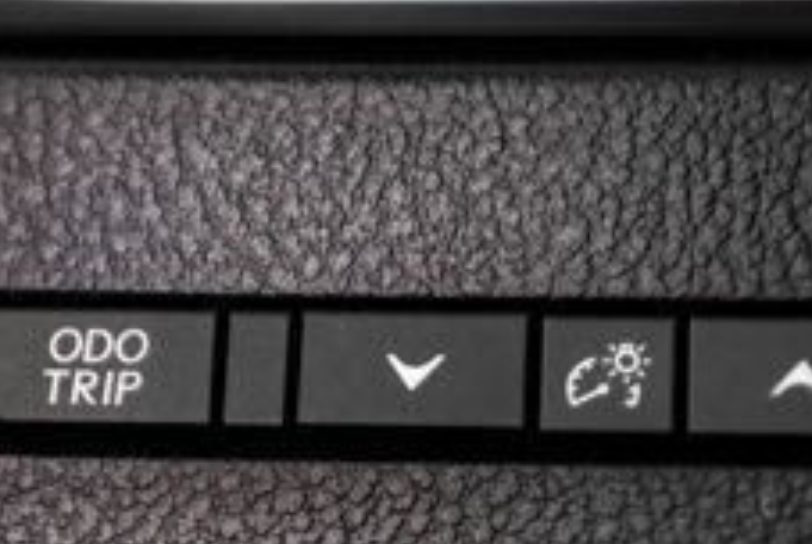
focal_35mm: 197
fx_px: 4449
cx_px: 397
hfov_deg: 10.4
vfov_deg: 7.0
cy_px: 549
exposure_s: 1/250
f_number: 3.5
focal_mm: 70
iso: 800
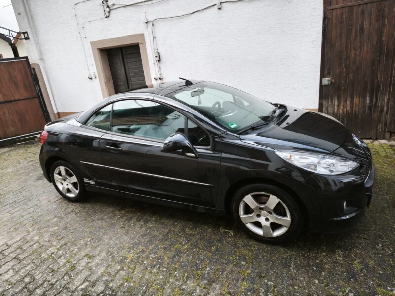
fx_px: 262
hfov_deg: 73.9
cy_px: 148
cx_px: 198
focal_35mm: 23
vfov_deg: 58.9
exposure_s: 1/100
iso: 200
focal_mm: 5.35
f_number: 1.7
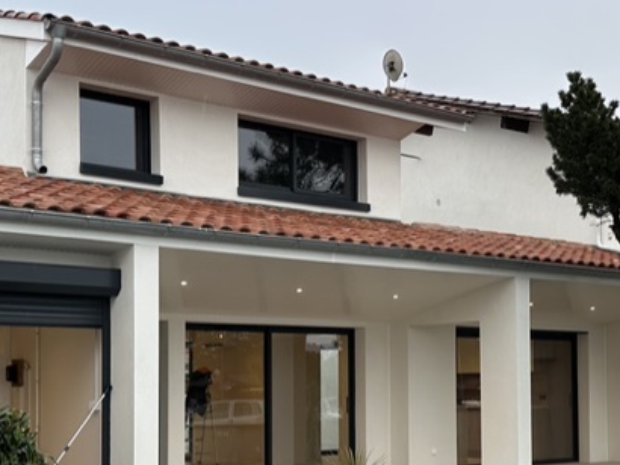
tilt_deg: +1.7
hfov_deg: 31.8
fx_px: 1075
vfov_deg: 24.1
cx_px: 428
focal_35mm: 60
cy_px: 362
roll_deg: +0.7
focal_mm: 6.86
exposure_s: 1/209
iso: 64
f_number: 1.78
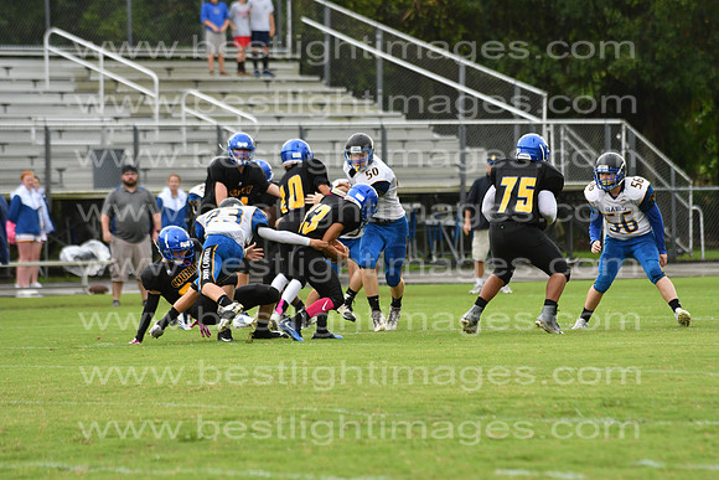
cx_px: 360
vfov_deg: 6.5
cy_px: 240
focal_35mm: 210
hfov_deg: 9.8
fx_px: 4195
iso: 500
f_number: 3.5
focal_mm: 140
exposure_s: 1/1250
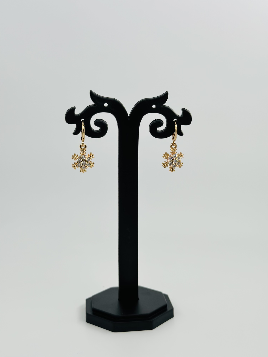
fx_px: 495
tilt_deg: -9.6
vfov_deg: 39.7
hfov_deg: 30.3
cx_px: 134
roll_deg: -1.1
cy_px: 178
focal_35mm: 48
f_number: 1.78
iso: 80
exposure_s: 1/1475
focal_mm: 6.86
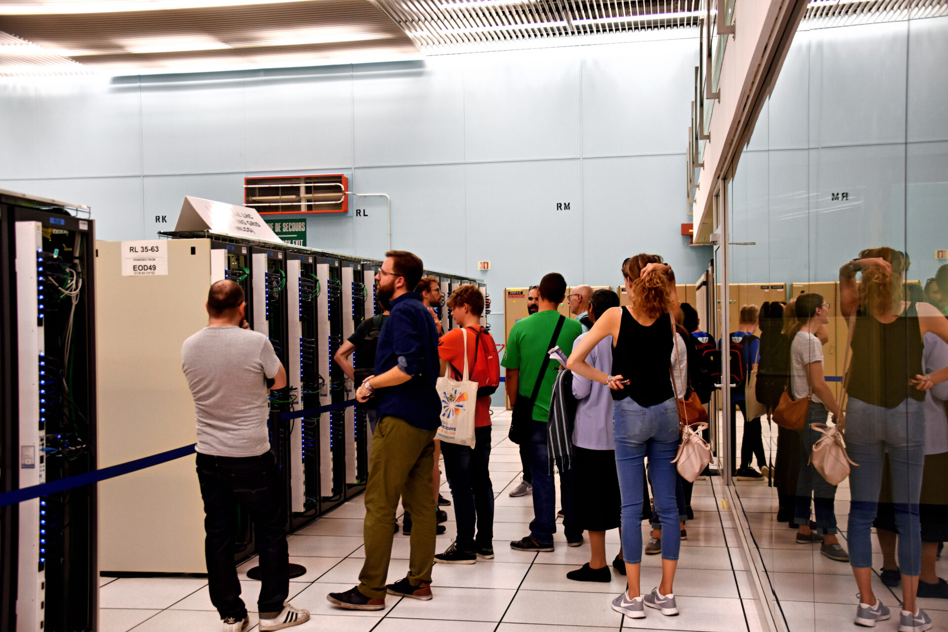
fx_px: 1027
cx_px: 474
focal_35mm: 39
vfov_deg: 34.2
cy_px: 316
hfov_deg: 49.6
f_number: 5
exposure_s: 1/100
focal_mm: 26
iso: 800
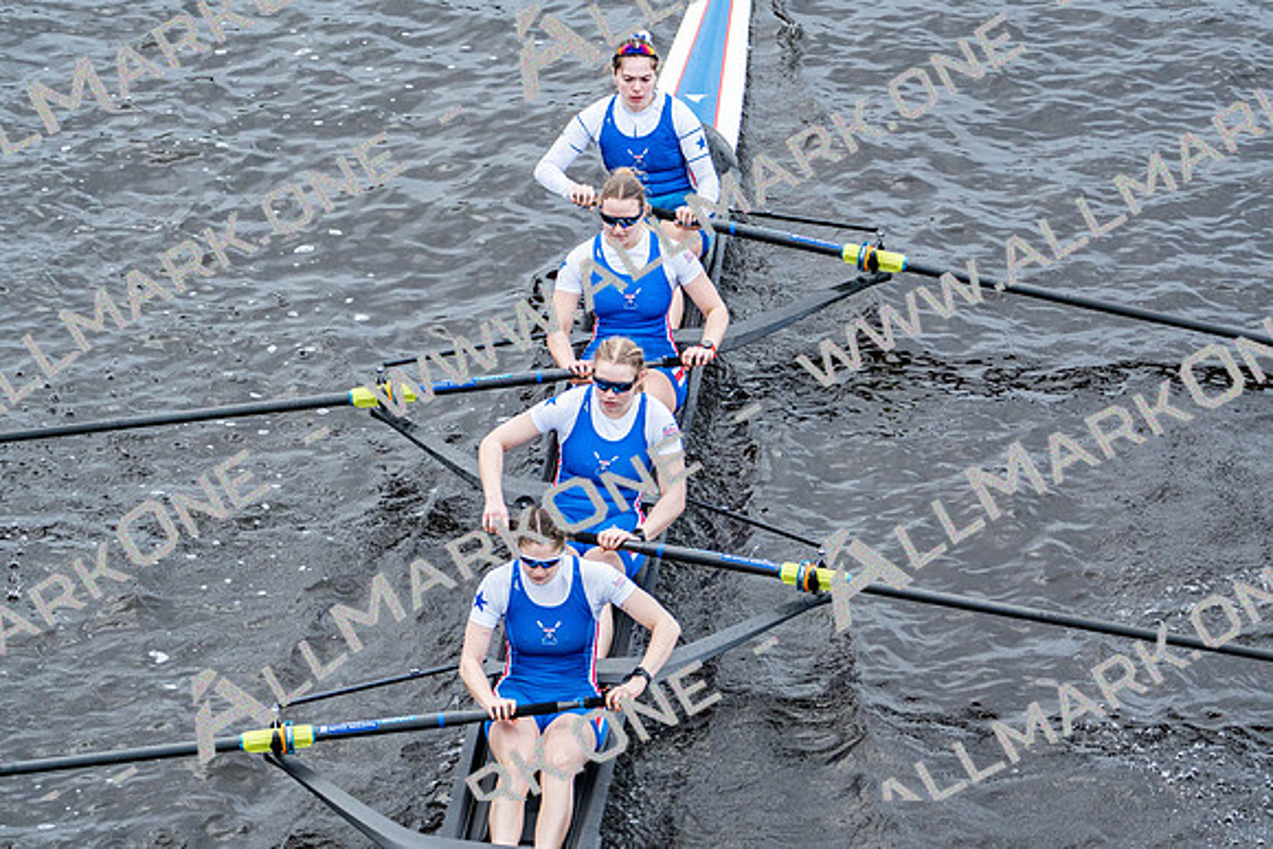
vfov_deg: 6.1
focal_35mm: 227
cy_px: 424
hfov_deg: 9.1
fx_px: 8028
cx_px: 636
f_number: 5.6
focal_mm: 227
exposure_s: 1/1250
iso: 1600
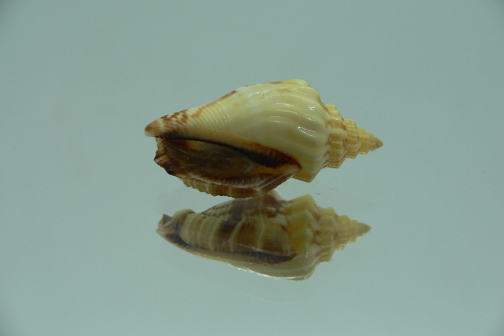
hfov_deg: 51.9
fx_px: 518
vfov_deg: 35.9
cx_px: 249
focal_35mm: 37
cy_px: 168
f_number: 2.8
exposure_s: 1/60
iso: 80
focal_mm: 4.6
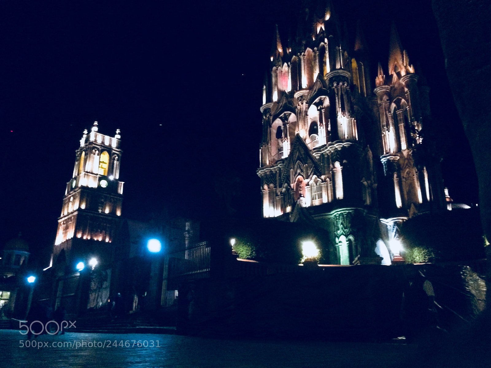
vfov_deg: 48.2
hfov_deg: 61.7
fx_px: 411
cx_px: 246
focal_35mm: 29
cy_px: 184
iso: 1000
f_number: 2.2
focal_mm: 4.15
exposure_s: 1/15
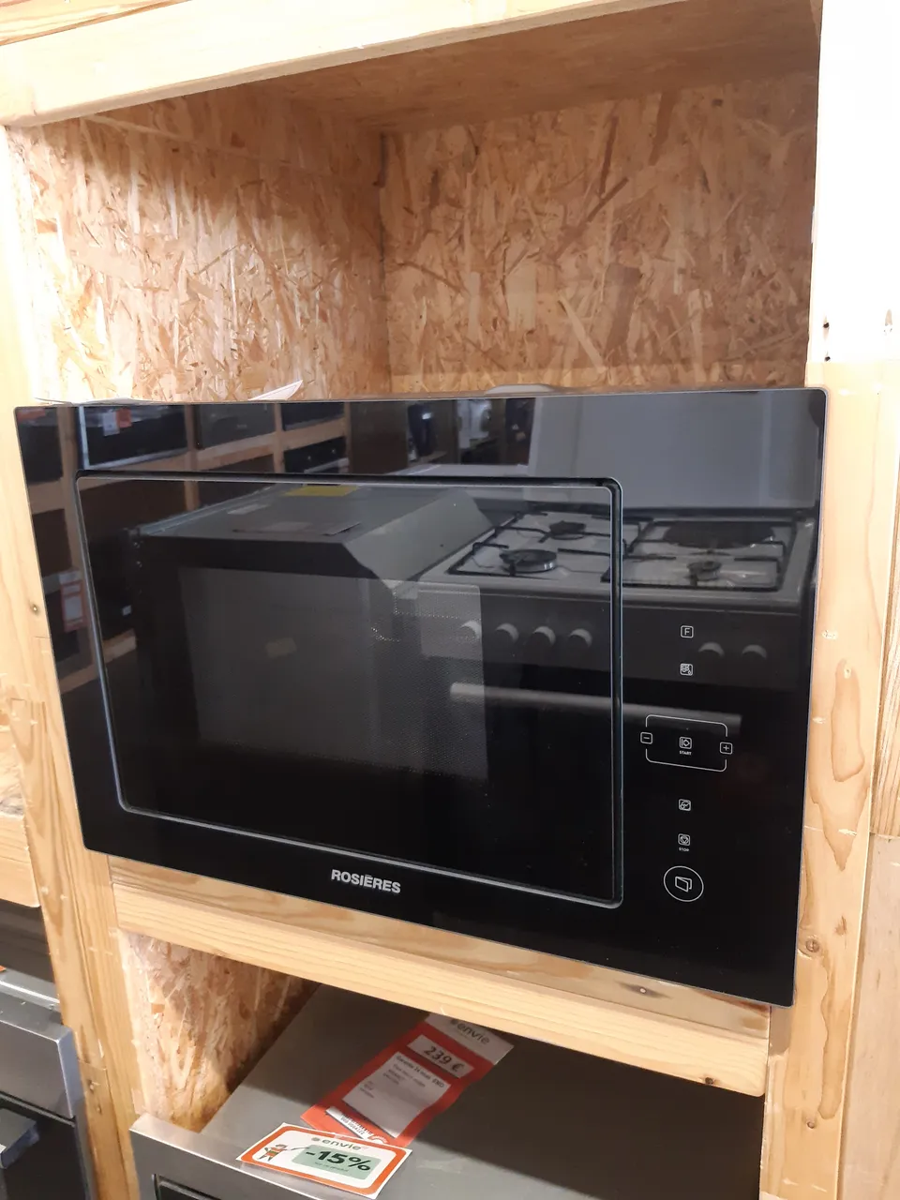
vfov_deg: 67.3
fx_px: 901
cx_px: 450
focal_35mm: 26
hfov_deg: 53.1
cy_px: 600
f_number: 1.7
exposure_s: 1/50
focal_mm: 3.92
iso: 320
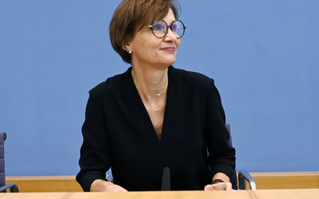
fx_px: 313
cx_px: 158
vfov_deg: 35.3
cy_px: 86
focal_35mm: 36
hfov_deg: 54.0
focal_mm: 32
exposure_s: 1/640
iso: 4000
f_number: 5.6
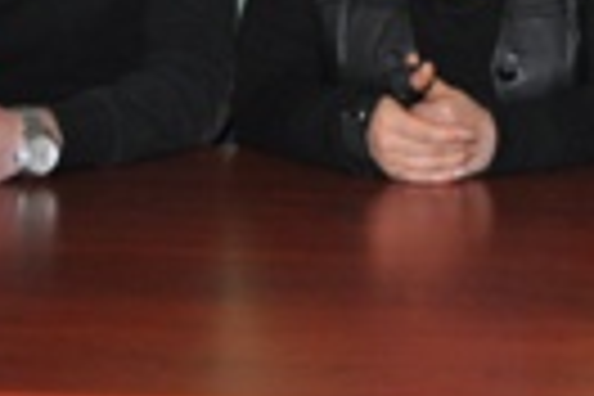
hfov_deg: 16.0
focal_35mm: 122
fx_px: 2013
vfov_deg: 10.7
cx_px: 742
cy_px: -248
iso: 800
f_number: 3.8
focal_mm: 24
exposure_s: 1/60
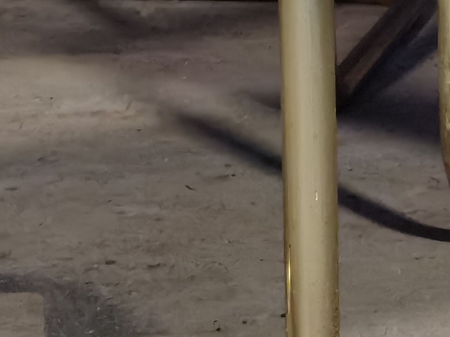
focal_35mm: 293
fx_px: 3810
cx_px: 521
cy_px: 65
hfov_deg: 6.7
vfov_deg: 5.1
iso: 400
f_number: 1.9
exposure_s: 1/50
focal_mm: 6.71
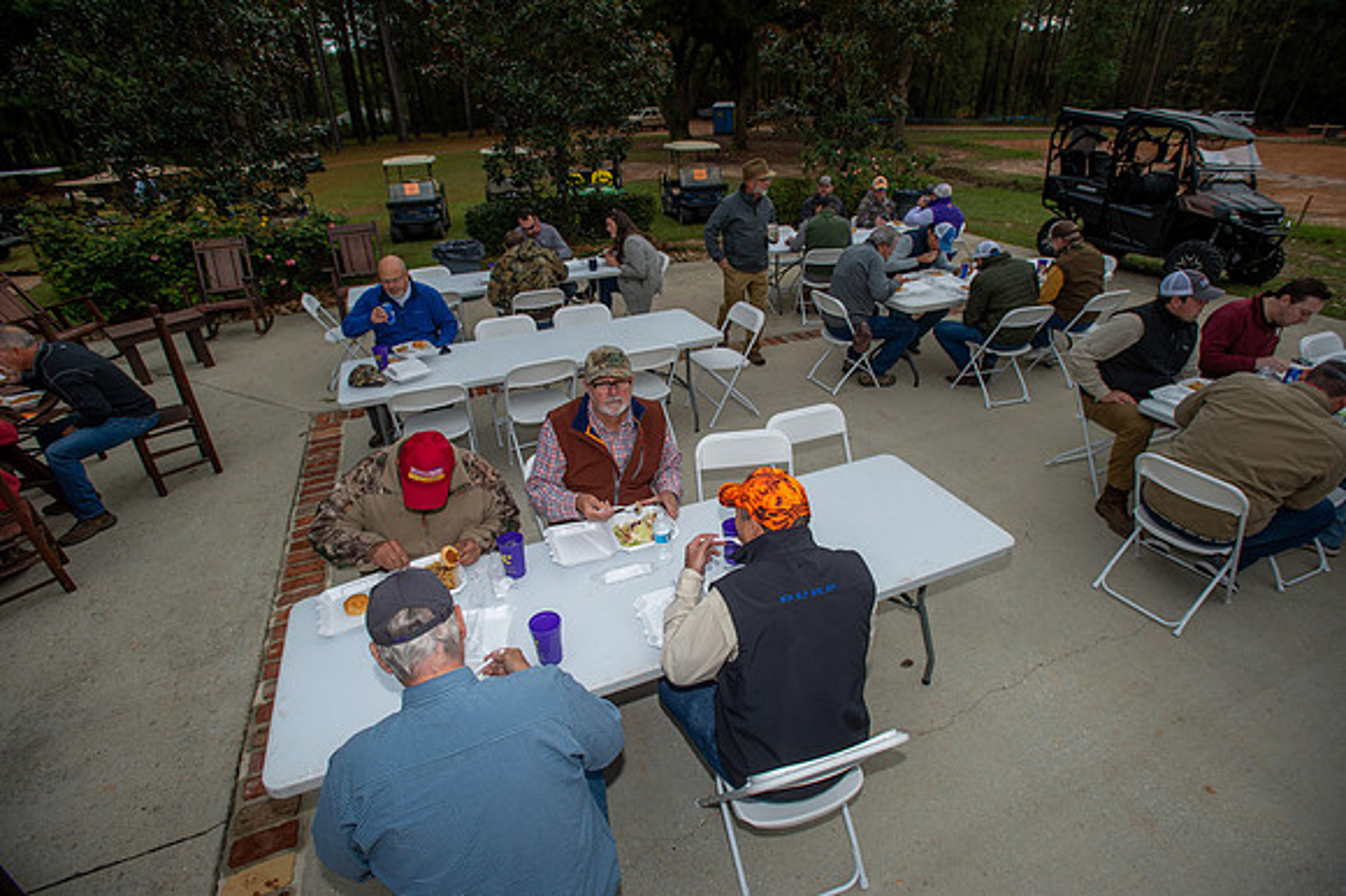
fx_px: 635
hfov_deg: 93.3
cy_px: 448
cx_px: 673
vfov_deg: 70.4
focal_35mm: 17
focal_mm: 17
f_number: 4.5
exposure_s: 1/1600
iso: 200
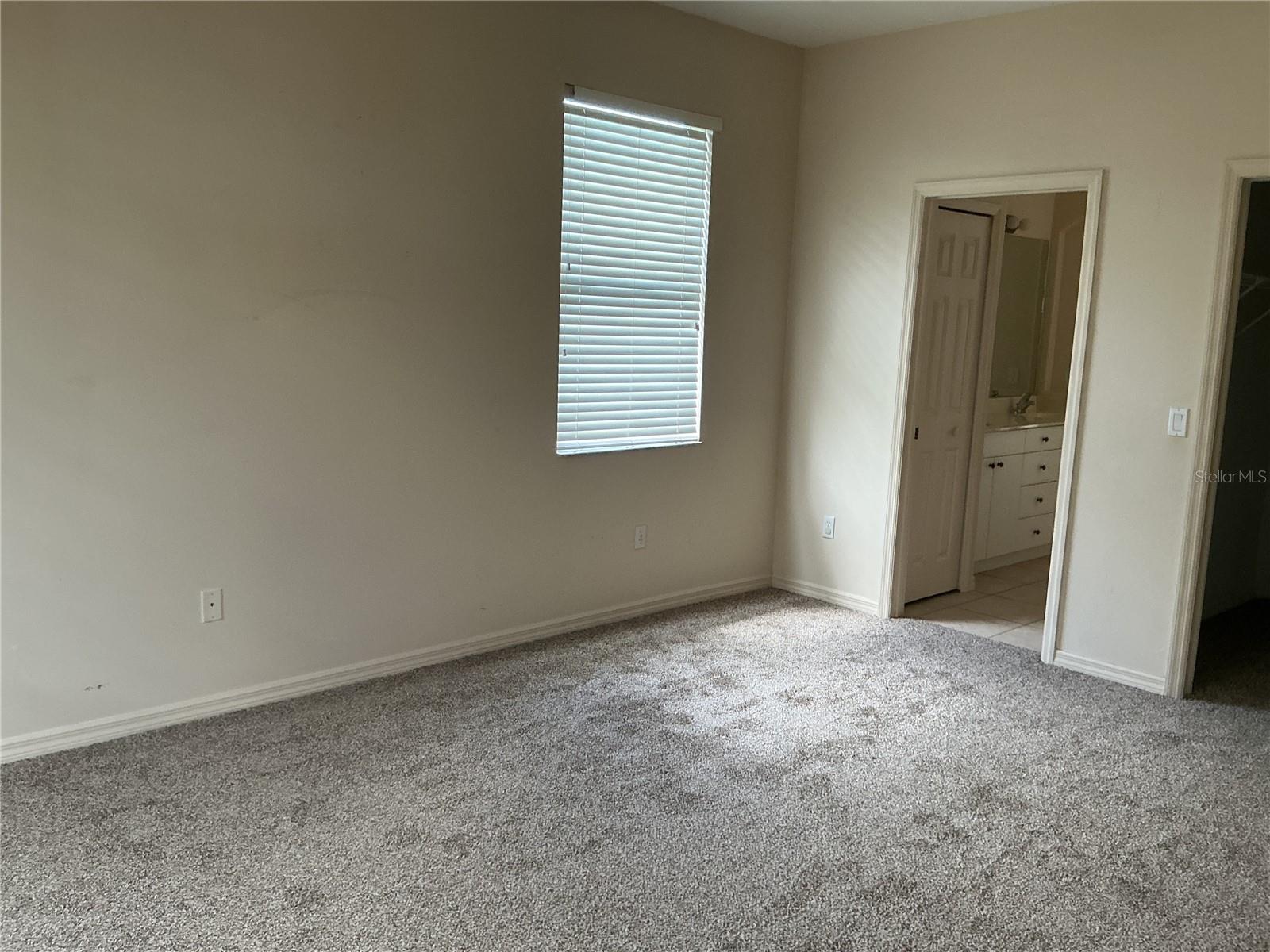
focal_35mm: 29
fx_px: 1064
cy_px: 476
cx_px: 635
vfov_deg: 48.2
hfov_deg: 61.7
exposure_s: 1/50
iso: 125
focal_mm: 3
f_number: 1.8
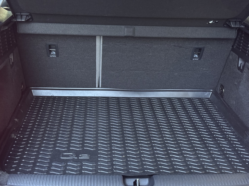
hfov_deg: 39.7
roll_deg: +3.2
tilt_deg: -22.1
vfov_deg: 30.3
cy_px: 93
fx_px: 345
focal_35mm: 48
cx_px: 124
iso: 800
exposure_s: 1/25
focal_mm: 6.76
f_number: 1.78
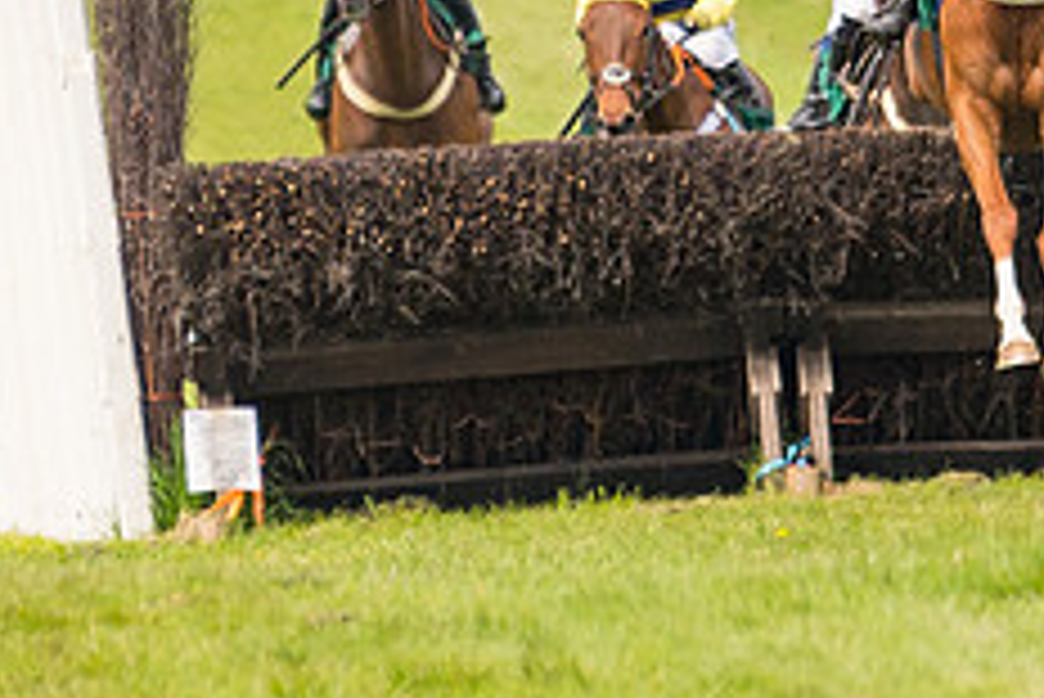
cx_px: 1070
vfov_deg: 1.2
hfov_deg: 1.8
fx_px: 33370
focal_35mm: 1150
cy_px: -16
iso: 200
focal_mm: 200
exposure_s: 1/2500
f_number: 2.8
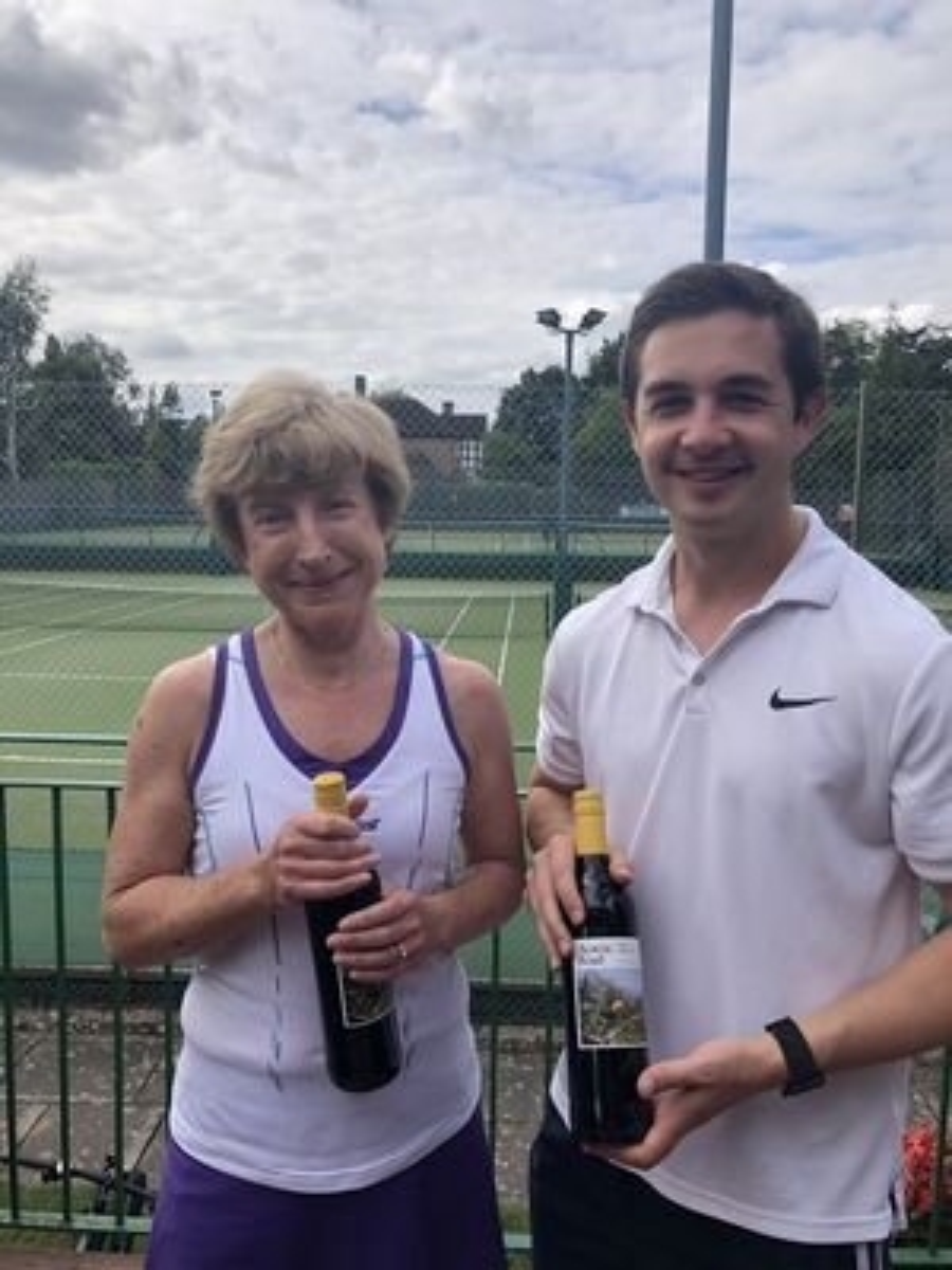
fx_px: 1027
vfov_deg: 63.4
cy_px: 635
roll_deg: -0.9
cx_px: 476
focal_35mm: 28
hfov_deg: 49.7
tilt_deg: -5.9
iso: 20
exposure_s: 1/1066
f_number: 1.8
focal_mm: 4
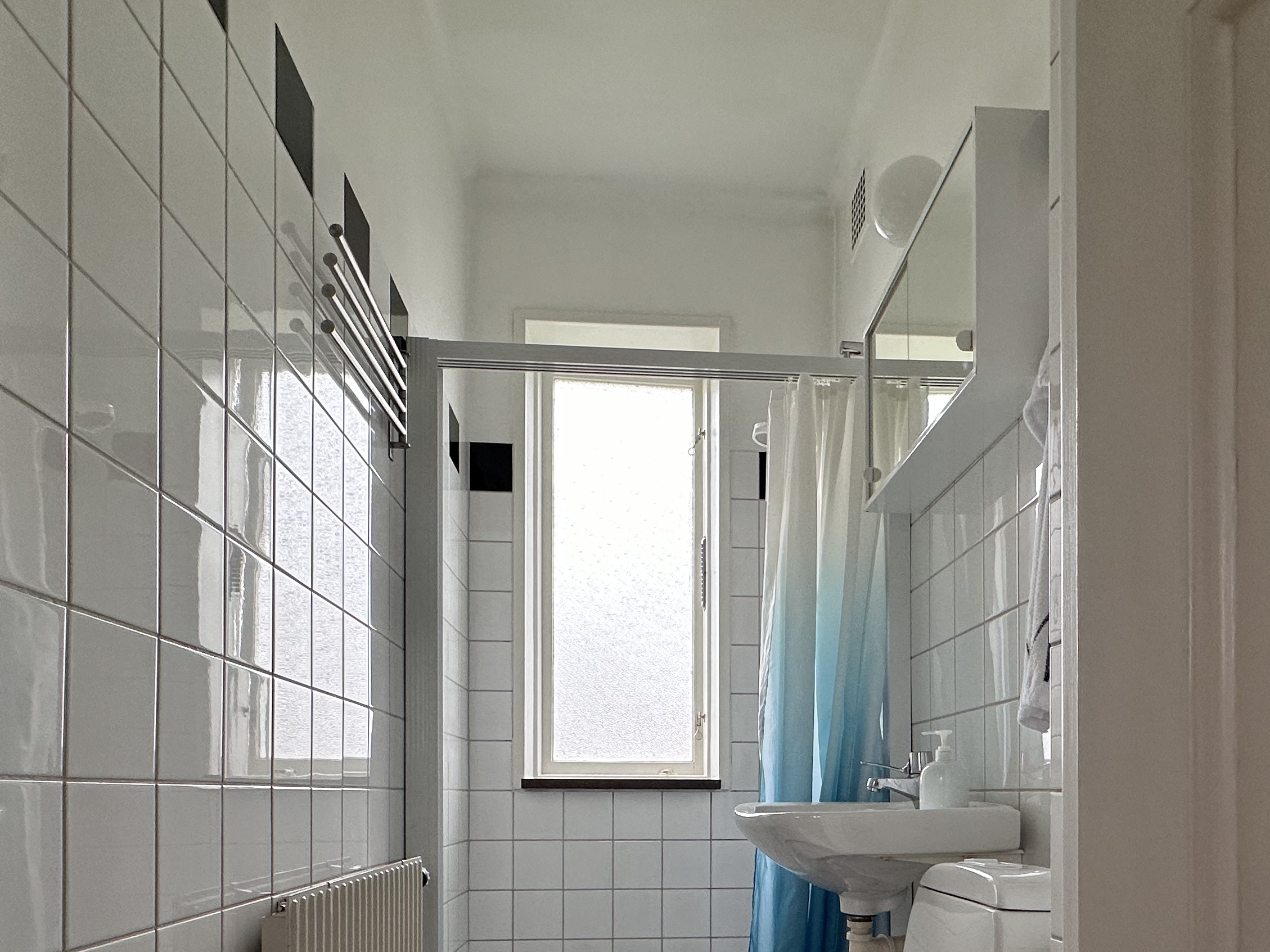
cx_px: 706
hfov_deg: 69.2
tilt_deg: +0.0
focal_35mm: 25
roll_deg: +0.1
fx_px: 917
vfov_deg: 50.8
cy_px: 787
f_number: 2.2
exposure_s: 1/99
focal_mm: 2.22
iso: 100
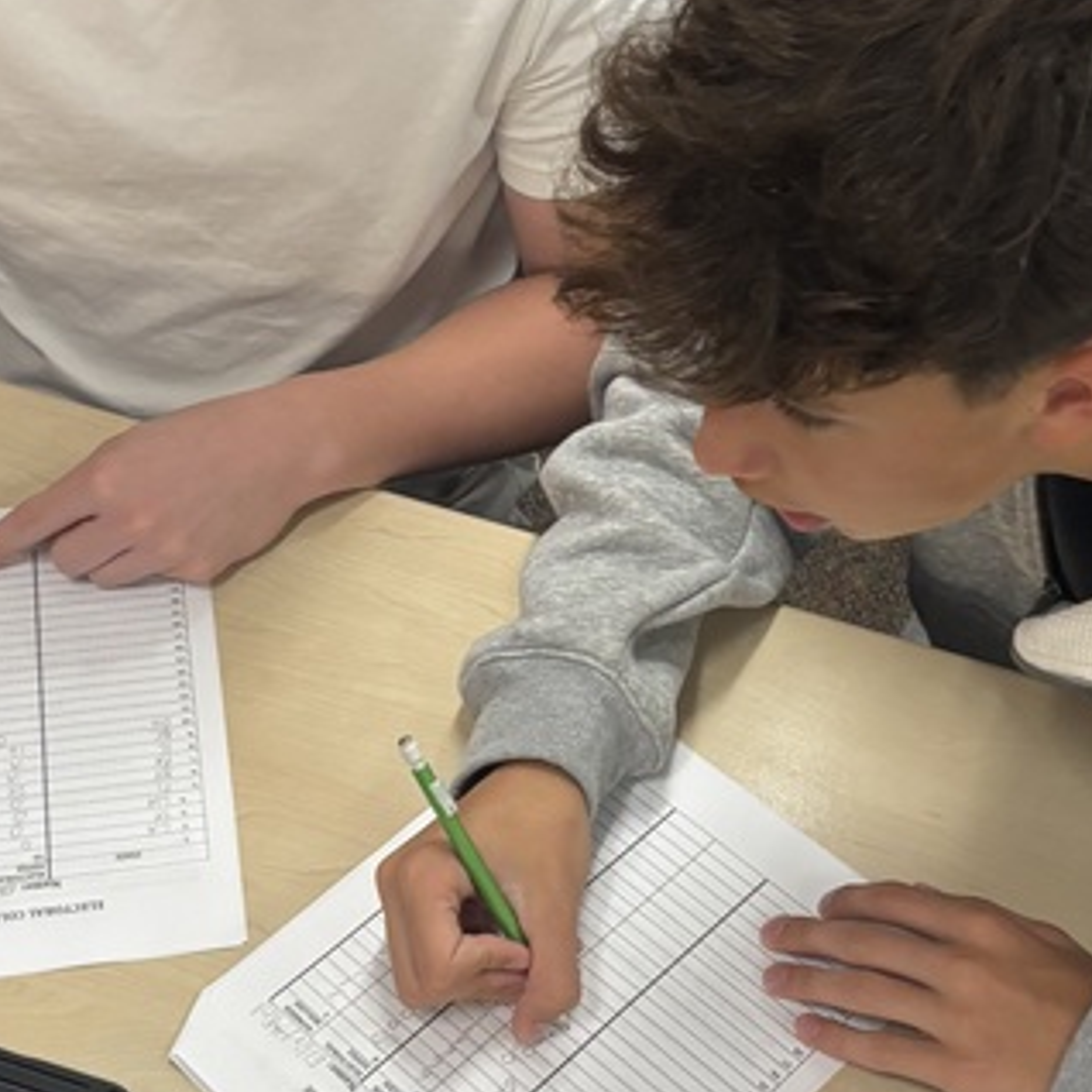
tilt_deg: -47.2
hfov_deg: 23.3
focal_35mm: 74
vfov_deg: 23.4
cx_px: 474
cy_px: 553
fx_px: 2641
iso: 160
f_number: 1.6
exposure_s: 1/60
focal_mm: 5.96
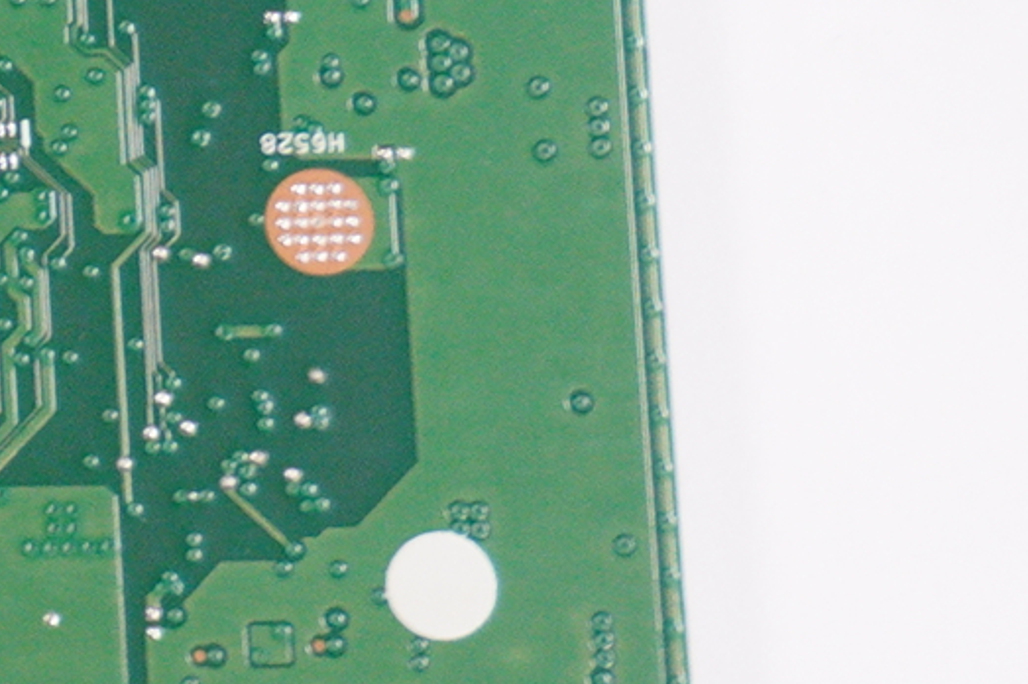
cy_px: 75
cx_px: -1920
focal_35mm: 276
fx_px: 7876
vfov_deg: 5.0
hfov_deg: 6.8
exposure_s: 1/320
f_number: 5.6
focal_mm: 32
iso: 800
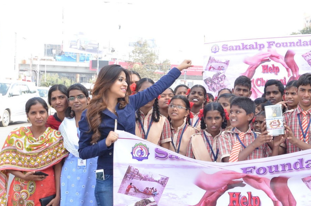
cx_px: 236
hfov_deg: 31.8
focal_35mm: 62
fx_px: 535
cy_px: 145
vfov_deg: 21.7
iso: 640
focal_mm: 24
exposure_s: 1/125
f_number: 6.3
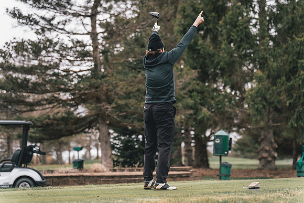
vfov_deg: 13.5
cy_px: 102
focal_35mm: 102
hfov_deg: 20.1
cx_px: 152
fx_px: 859
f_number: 2.8
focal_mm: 98
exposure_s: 1/4000
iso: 640
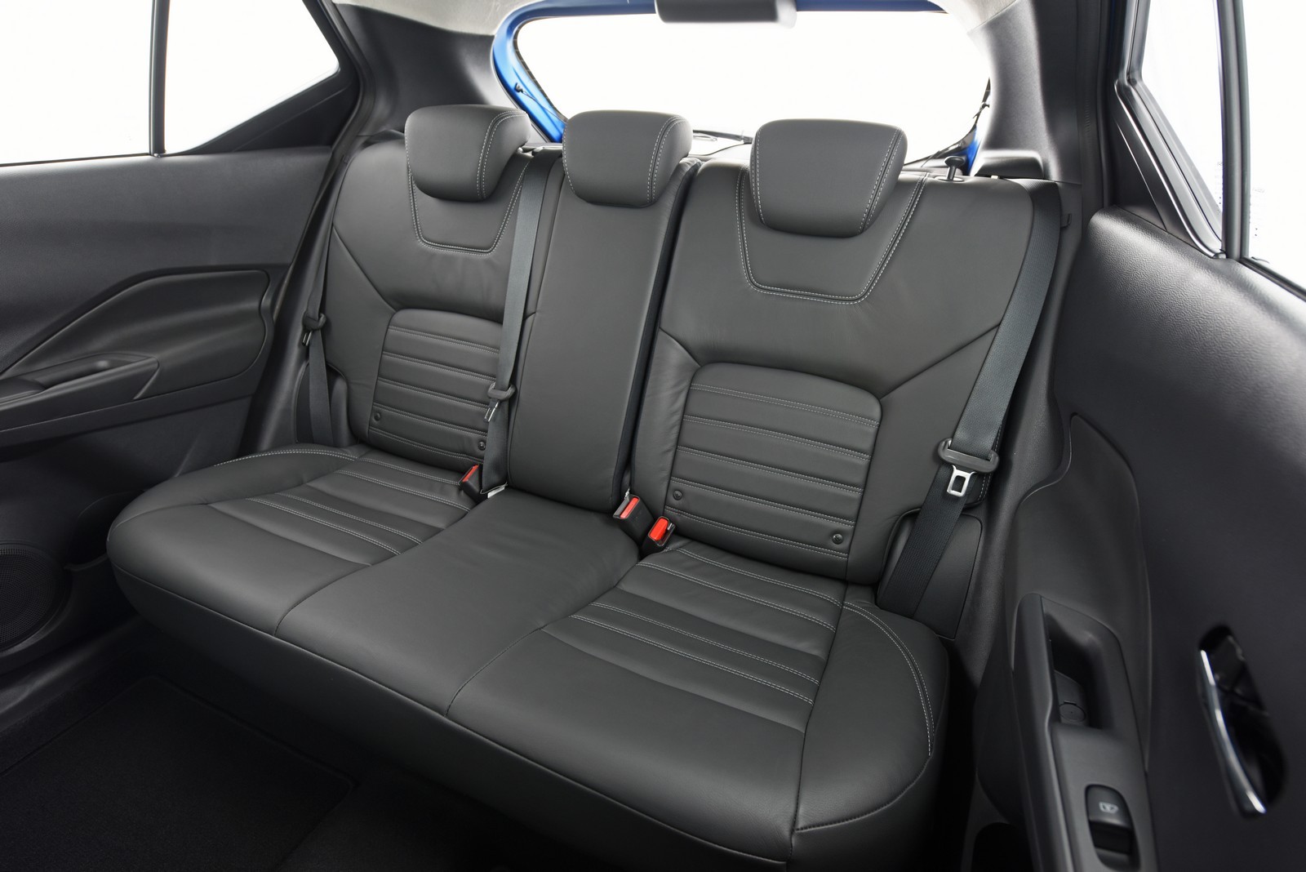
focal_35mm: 18
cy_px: 436
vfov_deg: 67.4
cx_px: 653
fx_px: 653
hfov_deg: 90.0
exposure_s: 1/100
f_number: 5.6
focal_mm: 18
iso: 400
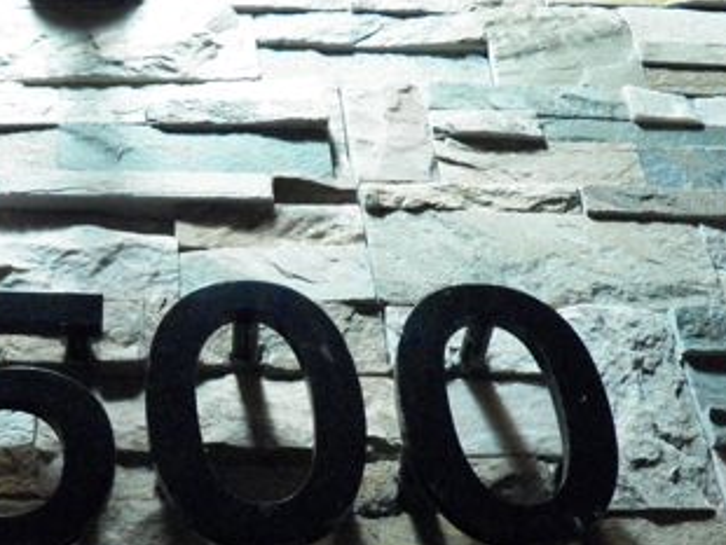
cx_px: 124
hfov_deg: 29.4
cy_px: 386
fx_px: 1343
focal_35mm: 64
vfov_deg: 22.8
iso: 1600
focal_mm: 5.5
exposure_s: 1/160
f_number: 3.2
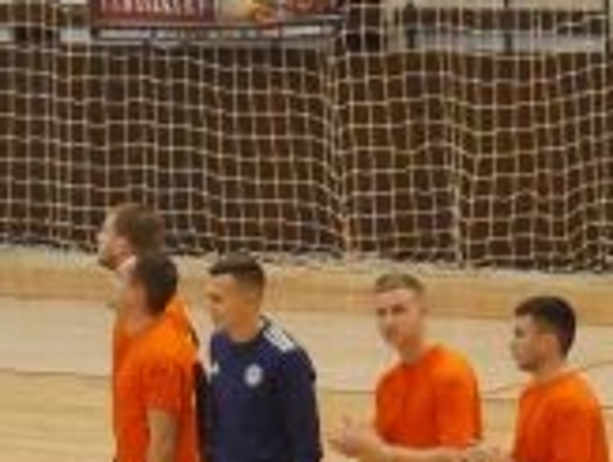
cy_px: 131
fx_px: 5981
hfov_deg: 5.8
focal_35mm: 337
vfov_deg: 4.4
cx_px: -455
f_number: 5.4
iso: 2000
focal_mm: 30
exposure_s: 1/60
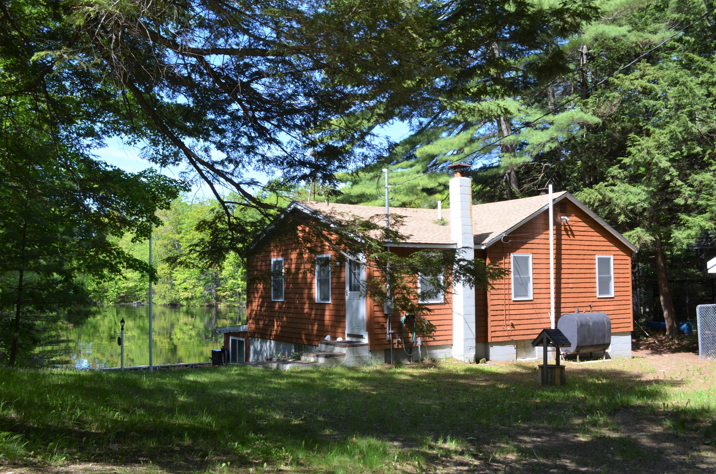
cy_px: 237
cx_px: 358
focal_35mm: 36
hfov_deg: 53.2
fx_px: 715
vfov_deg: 36.7
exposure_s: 1/200
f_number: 7.1
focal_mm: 24
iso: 200
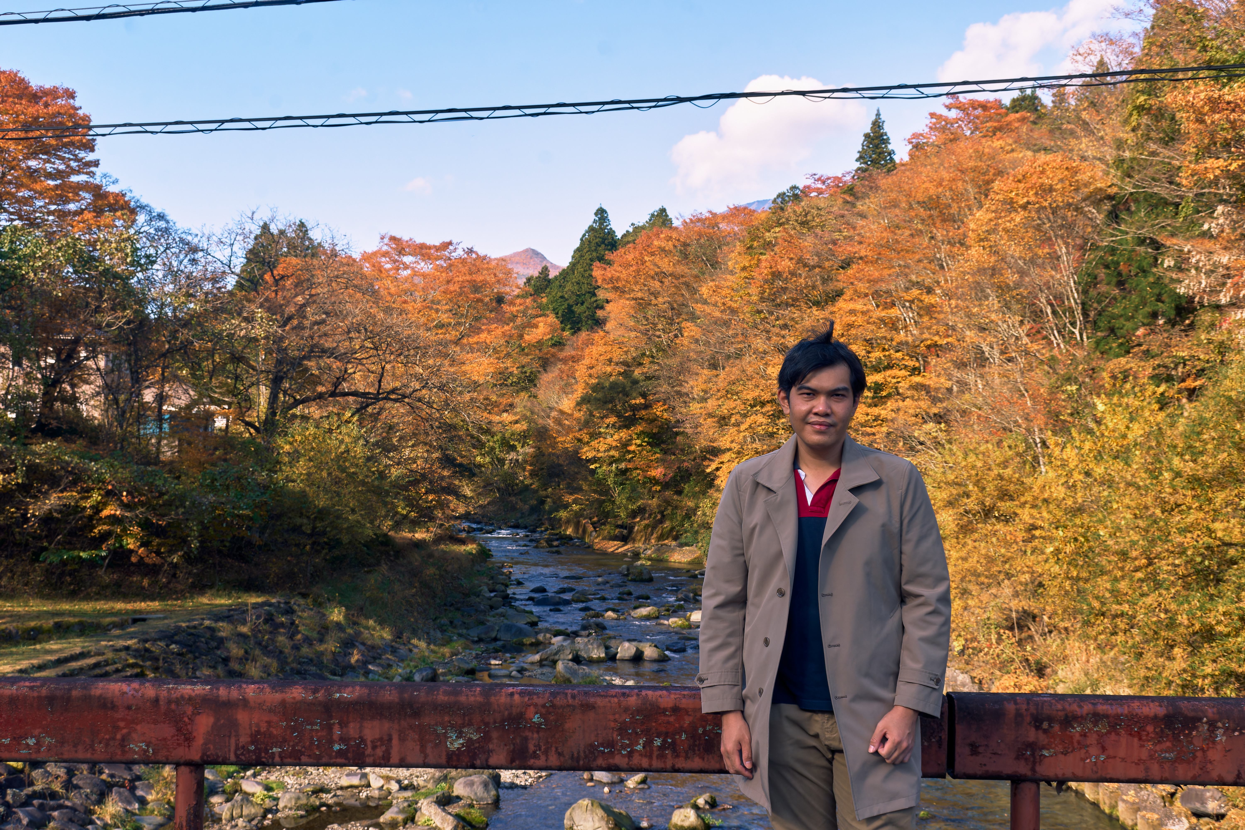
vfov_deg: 33.0
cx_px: 622
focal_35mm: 40
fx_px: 1401
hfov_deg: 47.9
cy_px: 415
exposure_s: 1/320
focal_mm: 27
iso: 400
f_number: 10
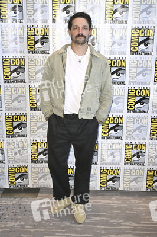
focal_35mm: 41
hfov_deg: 32.6
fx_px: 269
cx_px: 78
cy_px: 118
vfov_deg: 47.4
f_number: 6.3
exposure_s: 1/250
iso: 2000
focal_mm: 41
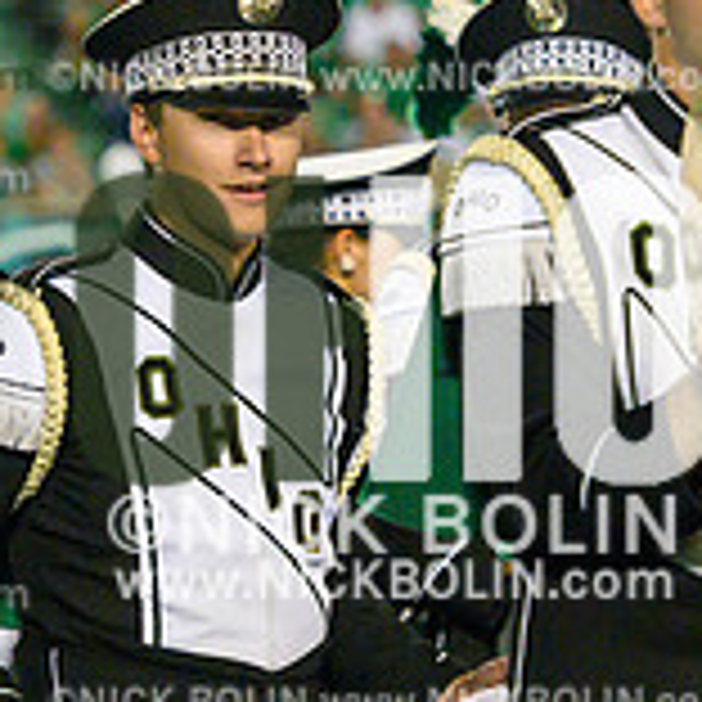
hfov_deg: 4.3
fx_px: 9453
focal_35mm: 412
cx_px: 392
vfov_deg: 4.3
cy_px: 389
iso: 10000
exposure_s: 1/1600
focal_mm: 130
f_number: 4
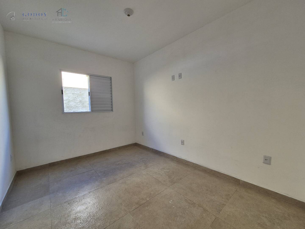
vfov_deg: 89.9
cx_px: 152
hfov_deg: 106.2
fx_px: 115
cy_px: 114
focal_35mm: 13
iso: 64
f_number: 2.2
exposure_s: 1/60
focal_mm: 2.2
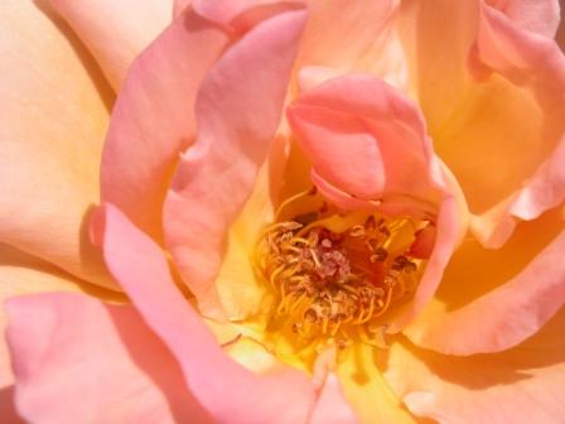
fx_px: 1632
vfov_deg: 14.8
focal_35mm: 100
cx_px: 282
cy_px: 212
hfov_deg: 19.6
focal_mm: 25.4
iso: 100
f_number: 6.5
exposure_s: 1/626
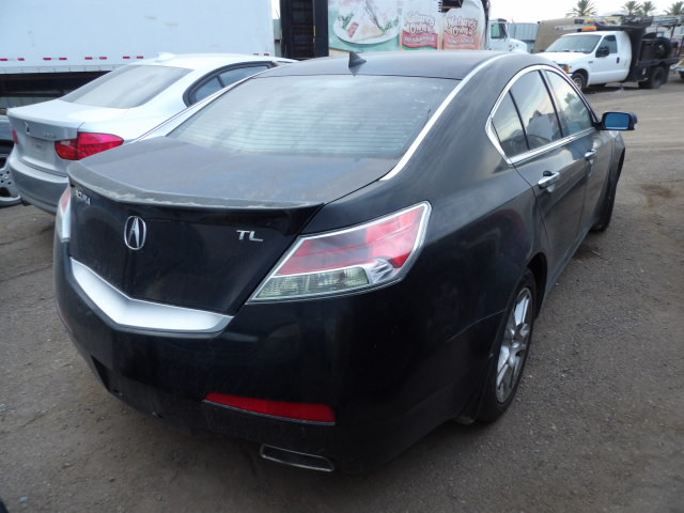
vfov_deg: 56.8
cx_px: 342
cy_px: 256
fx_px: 474
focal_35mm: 24
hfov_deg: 71.6
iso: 200
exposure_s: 1/18
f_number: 3.2
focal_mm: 4.3
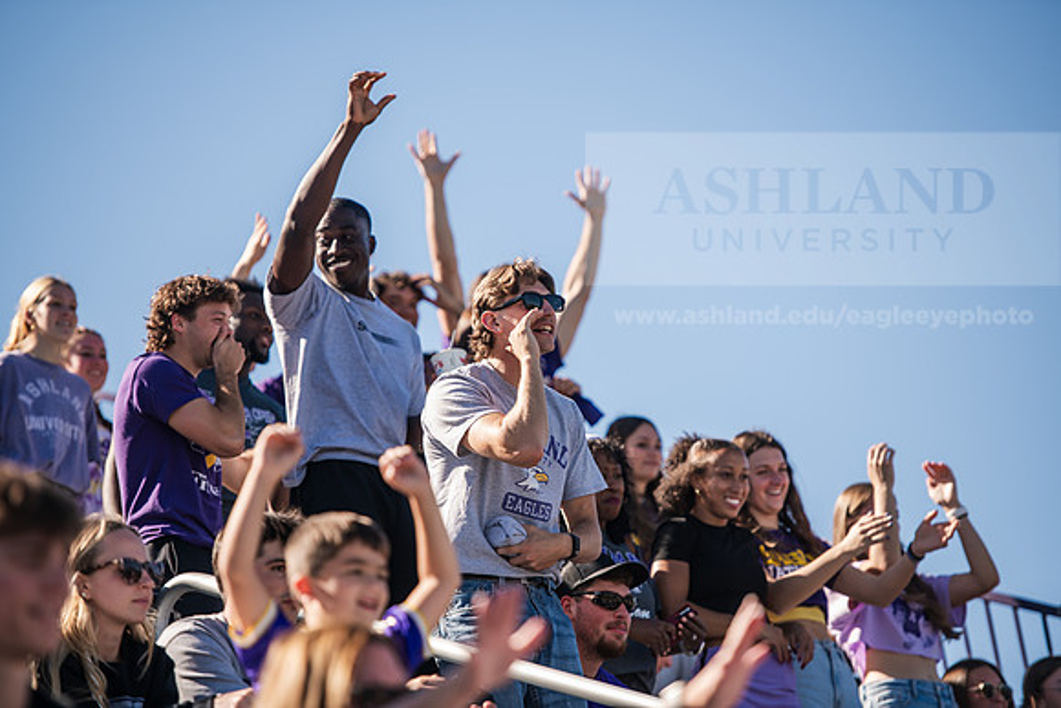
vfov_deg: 7.9
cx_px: 530
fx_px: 5159
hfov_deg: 11.7
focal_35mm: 175
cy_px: 354
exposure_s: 1/800
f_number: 3.2
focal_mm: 175
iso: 100
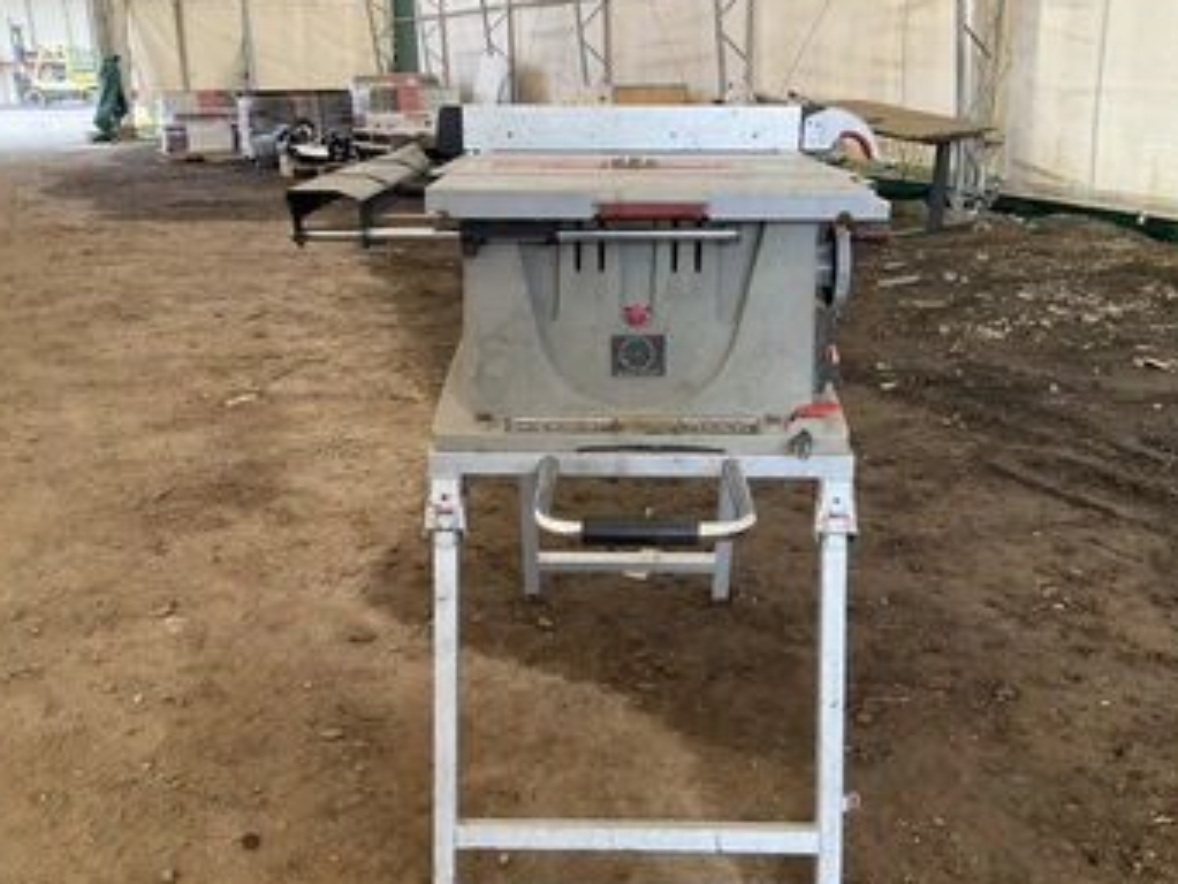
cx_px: 591
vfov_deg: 41.8
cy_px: 480
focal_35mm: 34
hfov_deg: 53.9
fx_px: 1157
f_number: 1.8
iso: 64
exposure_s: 1/122
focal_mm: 3
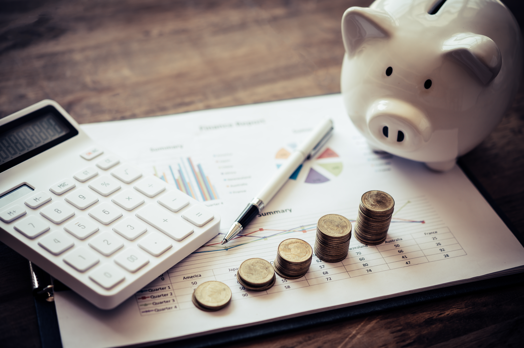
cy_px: 174
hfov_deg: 33.4
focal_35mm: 60
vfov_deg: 22.6
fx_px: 873
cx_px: 262
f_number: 4
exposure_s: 1/350
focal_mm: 60
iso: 100
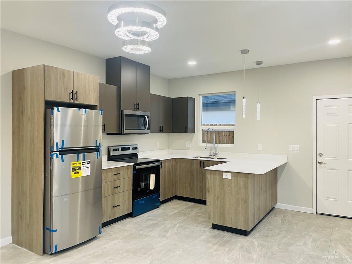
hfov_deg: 67.3
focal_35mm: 26
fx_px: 264
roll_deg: -0.9
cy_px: 132
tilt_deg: -0.4
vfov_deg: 53.1
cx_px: 176
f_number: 1.6
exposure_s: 1/60
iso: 100
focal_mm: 5.1
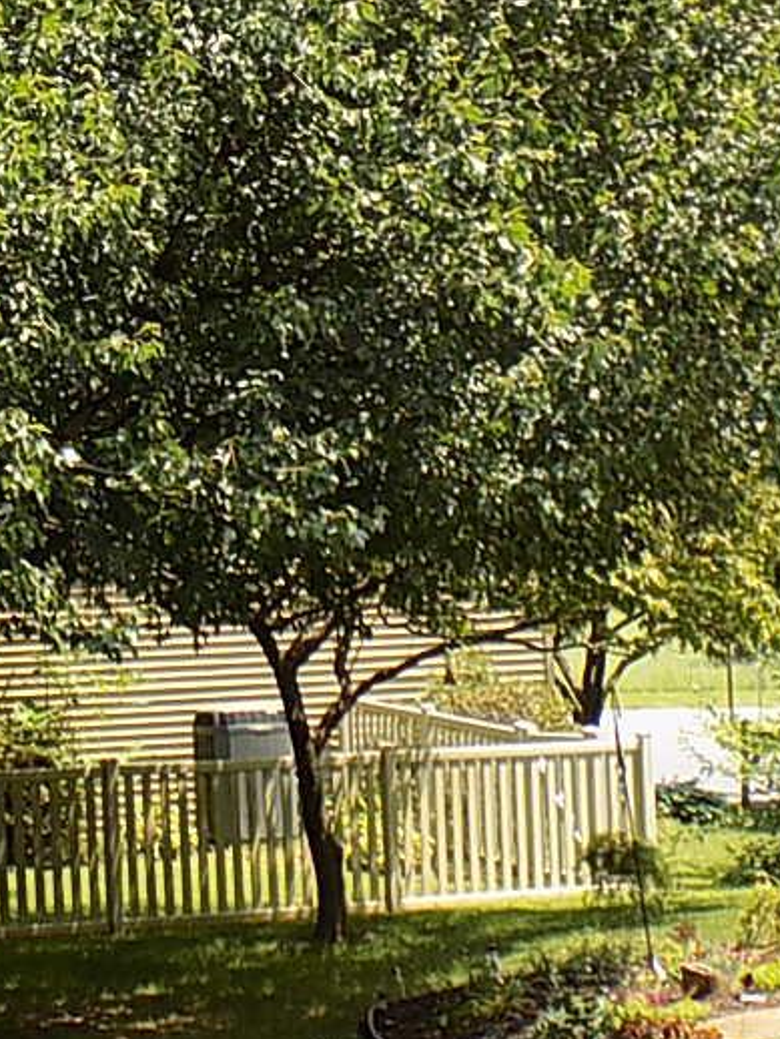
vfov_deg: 13.8
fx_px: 4263
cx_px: -28
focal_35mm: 142
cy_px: 265
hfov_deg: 10.4
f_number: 3.7
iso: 80
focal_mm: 8.1
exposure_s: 1/250
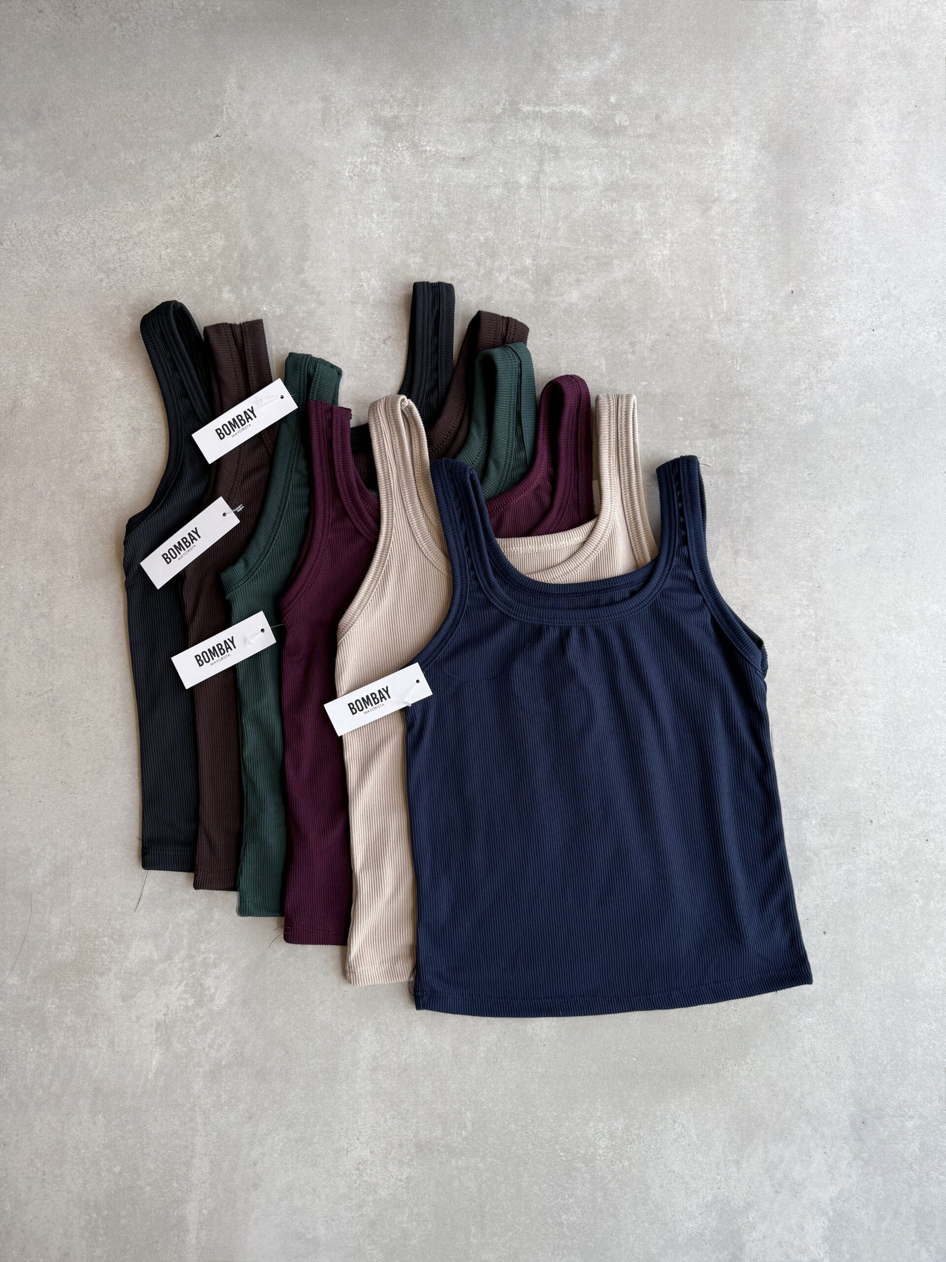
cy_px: 631
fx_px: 875
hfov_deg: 56.8
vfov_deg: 71.6
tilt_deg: -88.1
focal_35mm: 24
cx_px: 473
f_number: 1.78
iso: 64
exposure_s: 1/264
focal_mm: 6.76
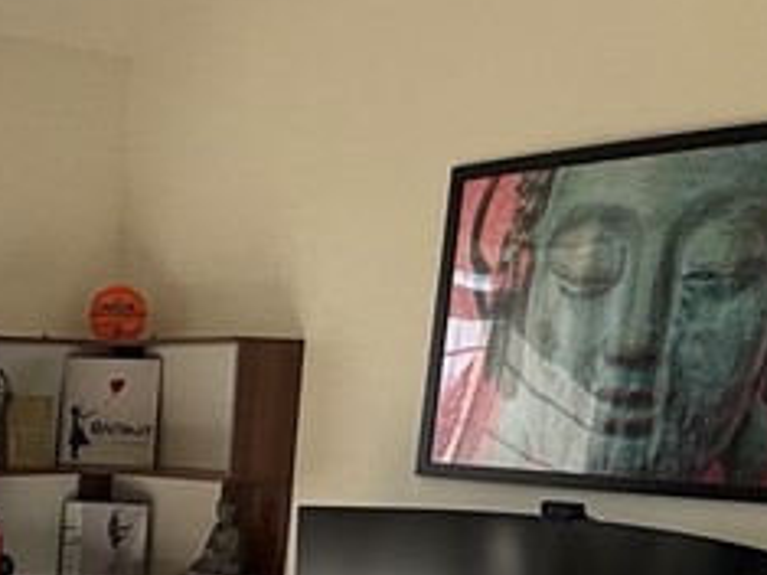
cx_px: -75
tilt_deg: -17.3
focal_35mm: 61
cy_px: 784
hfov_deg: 28.8
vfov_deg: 21.3
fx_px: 1351
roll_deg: +0.2
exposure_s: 1/694
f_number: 2.2
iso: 64
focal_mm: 2.22
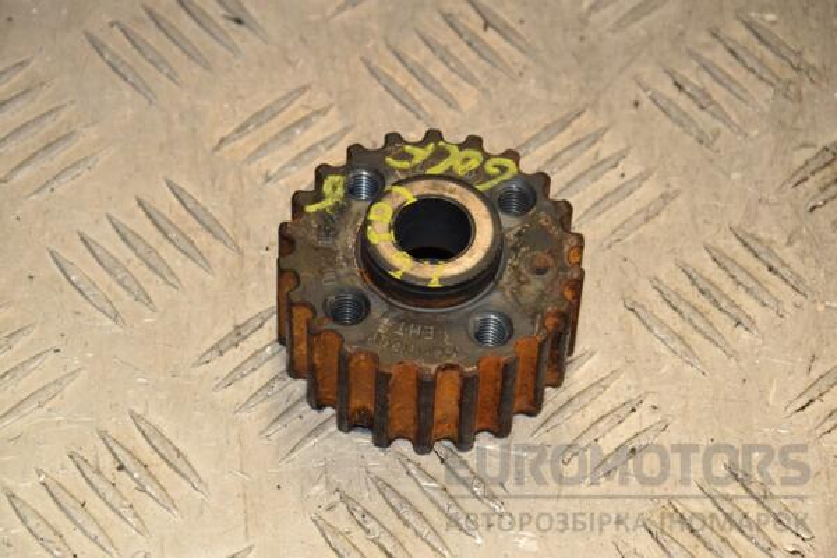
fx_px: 3662
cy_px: 279
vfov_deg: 8.7
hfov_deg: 13.0
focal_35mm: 158
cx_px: 418
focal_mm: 105
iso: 800
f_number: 8
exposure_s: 1/200
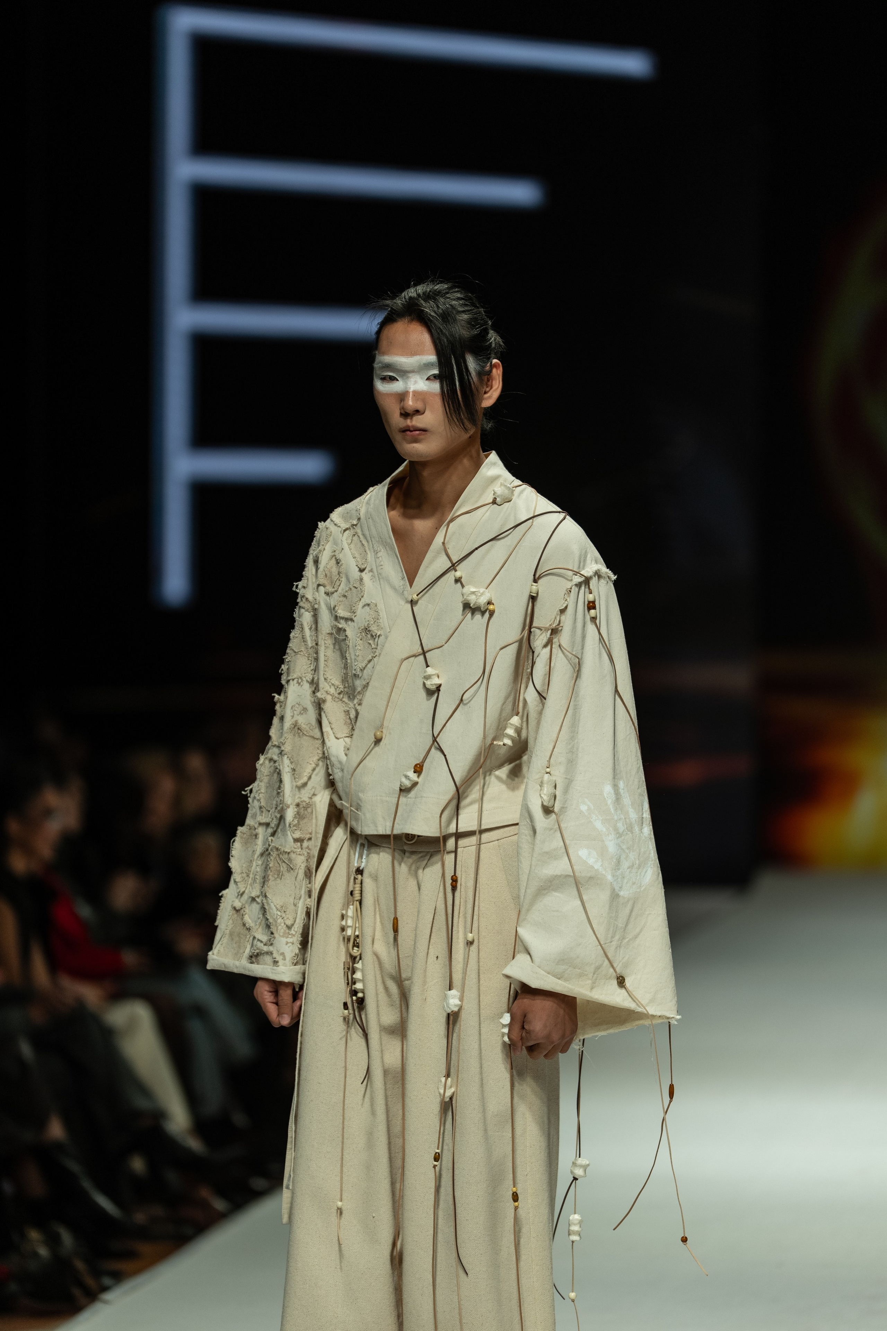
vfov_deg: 10.3
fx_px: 7391
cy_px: 666
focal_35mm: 200
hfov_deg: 6.9
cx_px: 444
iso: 200
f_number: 2.8
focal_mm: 200
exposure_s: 1/400
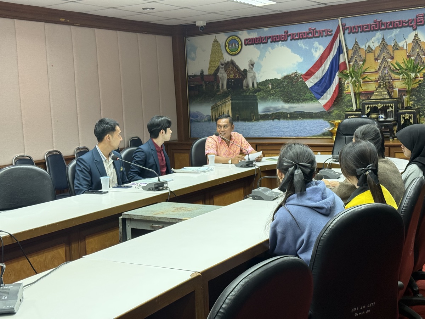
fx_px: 589
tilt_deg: -4.6
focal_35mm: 48
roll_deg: +2.4
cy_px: 160
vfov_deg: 30.3
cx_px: 212
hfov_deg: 39.7
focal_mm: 6.76
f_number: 1.78
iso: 200
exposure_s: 1/50
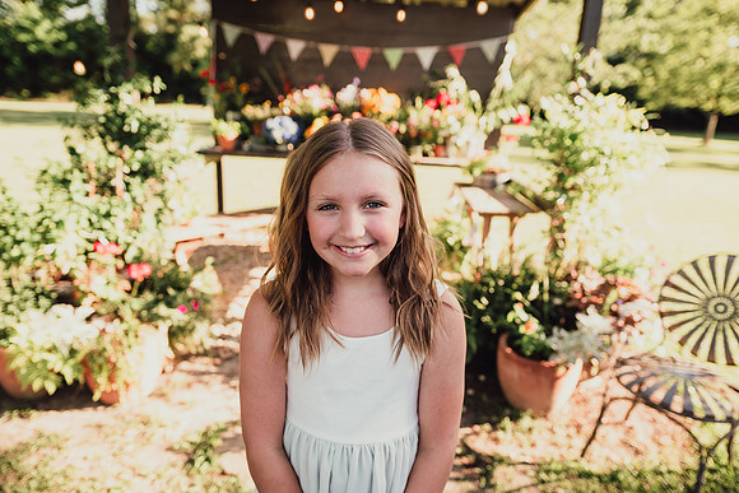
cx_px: 370
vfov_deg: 53.2
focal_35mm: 24
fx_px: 493
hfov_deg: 73.7
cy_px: 246
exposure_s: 1/400
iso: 160
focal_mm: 24
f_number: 2.8
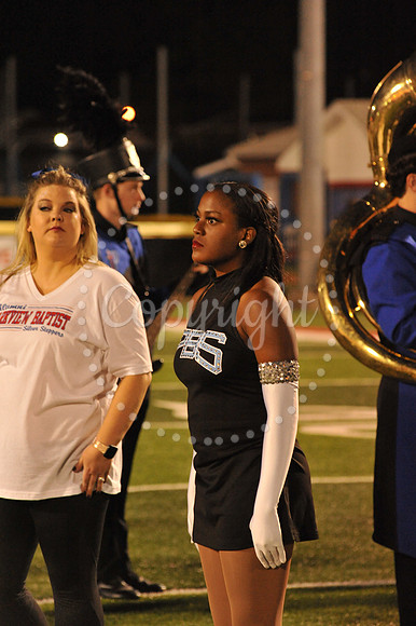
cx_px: 208
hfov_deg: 6.9
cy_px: 313
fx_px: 3471
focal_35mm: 200
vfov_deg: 10.3
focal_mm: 200
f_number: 7.1
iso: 5000
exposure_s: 1/160
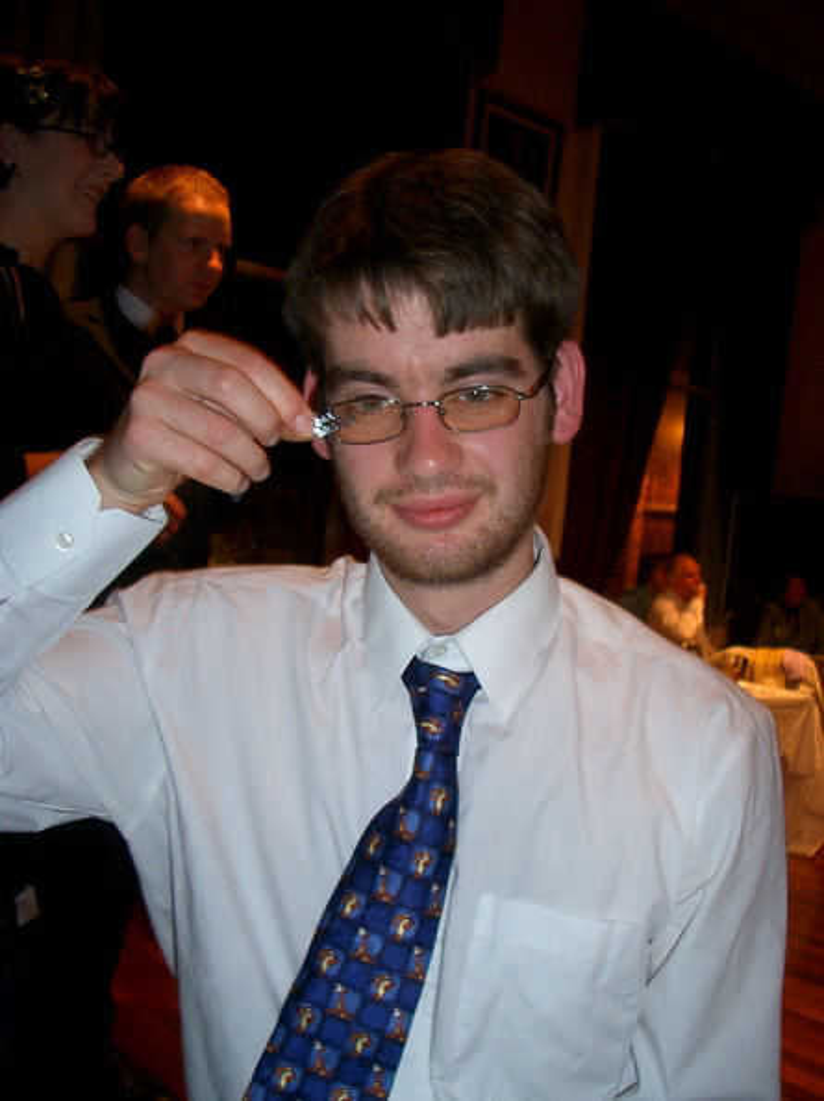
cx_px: 412
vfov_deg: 52.6
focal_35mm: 35
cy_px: 550
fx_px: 1112
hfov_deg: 40.7
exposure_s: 1/40
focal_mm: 5.8
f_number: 2.6
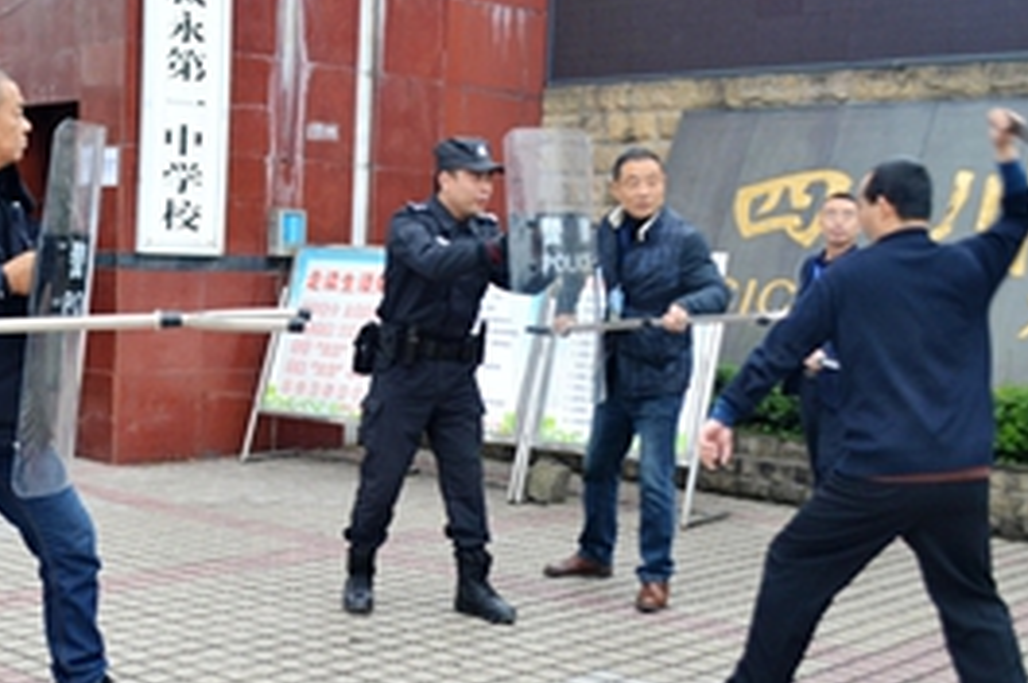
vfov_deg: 26.4
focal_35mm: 51
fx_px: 1455
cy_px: 390
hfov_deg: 38.0
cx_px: 260
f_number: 4
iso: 400
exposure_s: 1/60
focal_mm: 18
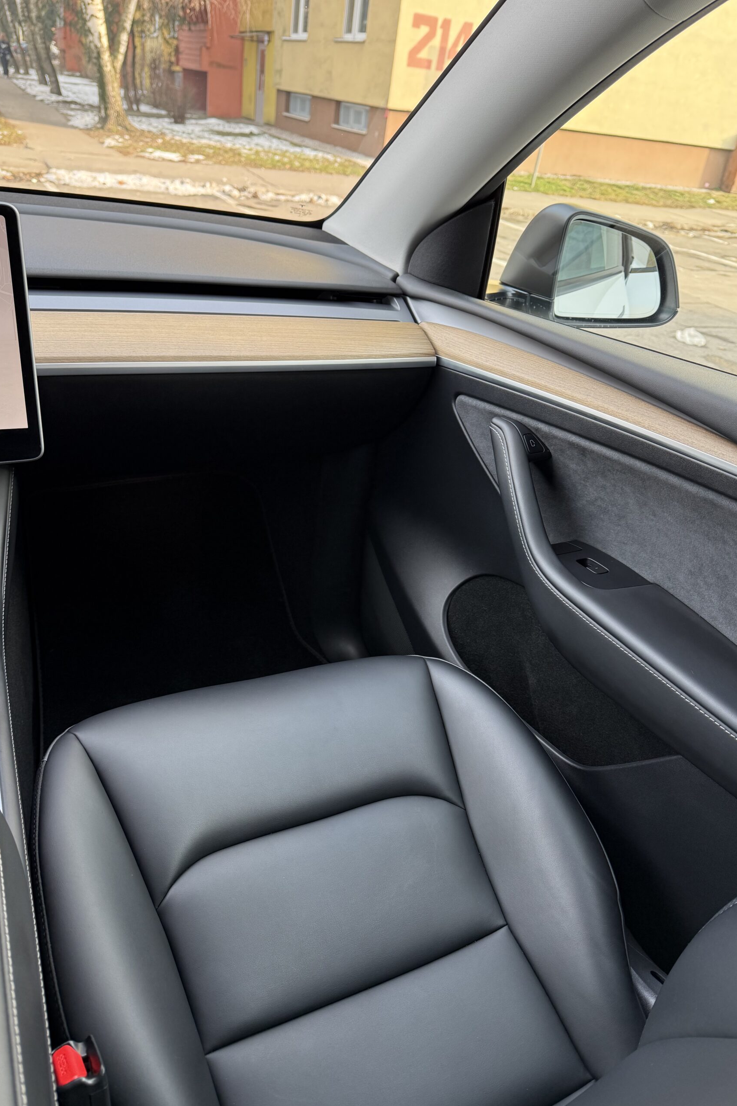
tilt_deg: -29.4
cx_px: 347
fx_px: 768
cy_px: 553
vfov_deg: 71.5
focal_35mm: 25
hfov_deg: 51.3
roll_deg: -7.7
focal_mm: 6.76
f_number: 1.78
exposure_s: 1/122
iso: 125
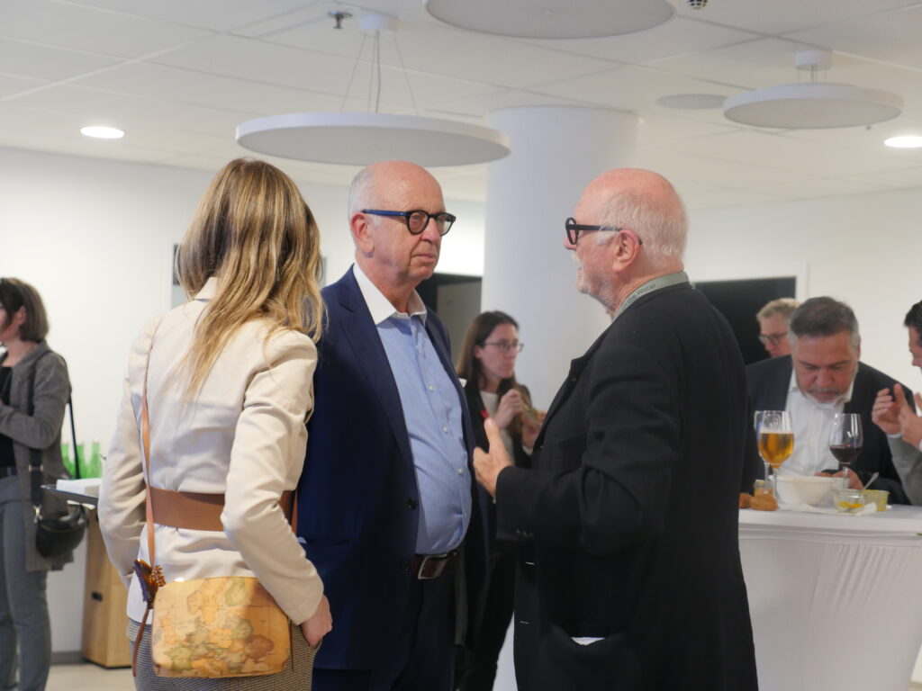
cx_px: 461
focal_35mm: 62
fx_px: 1651
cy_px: 346
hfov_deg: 31.2
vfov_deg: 23.7
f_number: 2.8
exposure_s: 1/80
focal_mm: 31
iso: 1000
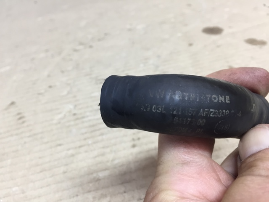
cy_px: 101
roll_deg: +8.8
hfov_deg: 61.7
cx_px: 134
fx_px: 225
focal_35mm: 29
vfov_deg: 48.2
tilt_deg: -42.5
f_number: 2.2
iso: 80
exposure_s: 1/33
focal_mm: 4.15
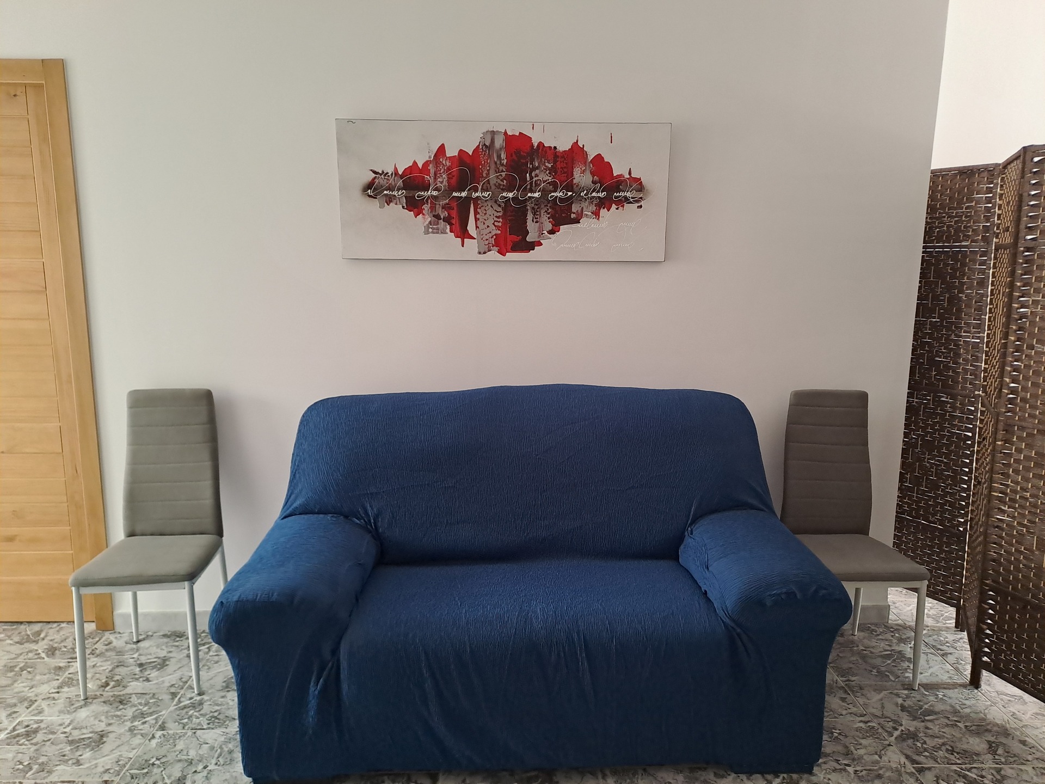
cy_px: 392
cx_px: 522
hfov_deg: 69.4
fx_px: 755
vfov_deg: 54.9
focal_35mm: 25
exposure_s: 1/50
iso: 320
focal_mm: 4.65
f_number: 1.8
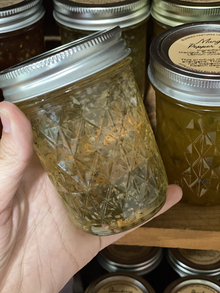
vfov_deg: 36.8
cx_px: 110
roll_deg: +3.4
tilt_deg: -35.8
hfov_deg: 28.0
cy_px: 146
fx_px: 441
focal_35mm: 52
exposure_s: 1/20
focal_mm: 6
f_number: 2
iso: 400
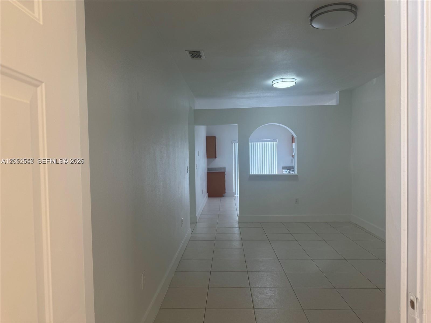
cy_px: 162
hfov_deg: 71.6
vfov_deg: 56.8
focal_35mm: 24
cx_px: 216
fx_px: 299
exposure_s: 1/159
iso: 80
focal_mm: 6.76
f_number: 1.78
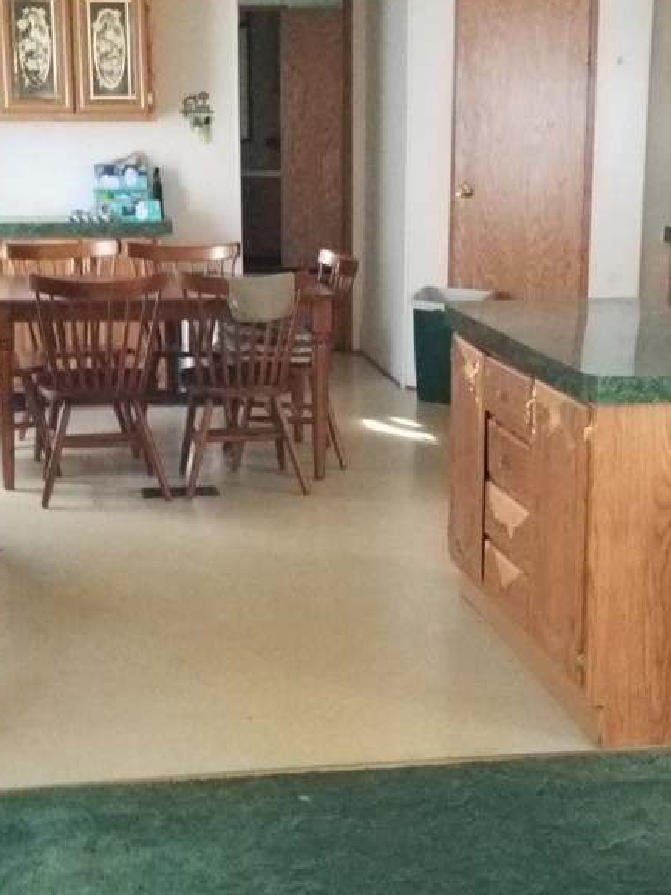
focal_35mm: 69
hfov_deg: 21.3
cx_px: 351
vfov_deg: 28.2
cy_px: 475
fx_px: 1784
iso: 1250
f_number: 2.4
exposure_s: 1/33
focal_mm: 6
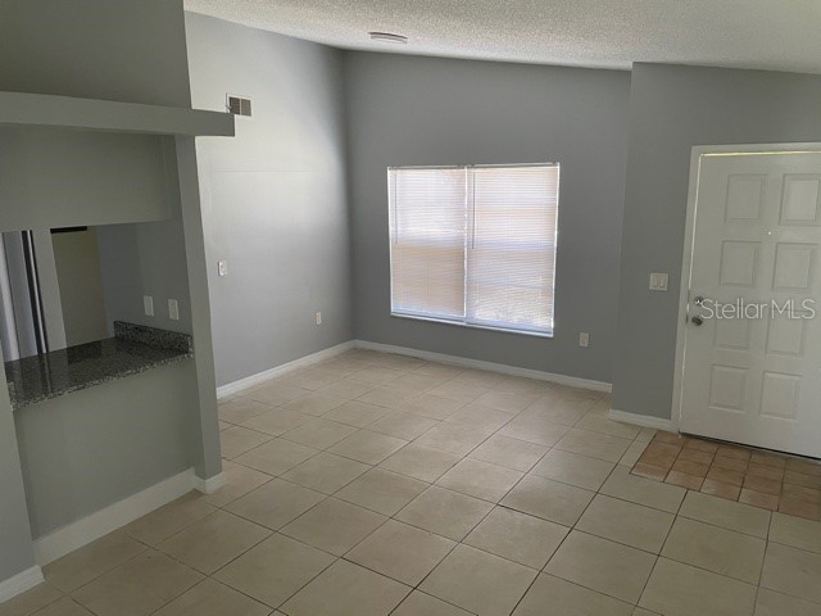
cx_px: 410
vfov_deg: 53.1
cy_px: 308
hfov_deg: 67.3
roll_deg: +1.6
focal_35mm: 26
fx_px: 617
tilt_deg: -12.5
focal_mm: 4.2
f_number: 1.6
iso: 125
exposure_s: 1/60
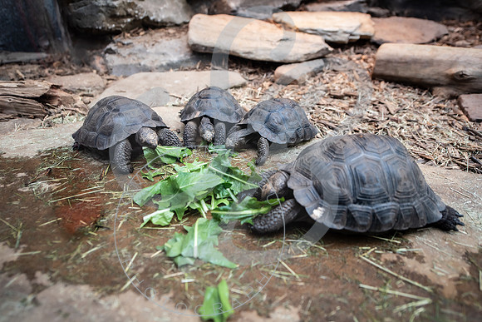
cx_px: 241
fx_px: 321
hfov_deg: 73.7
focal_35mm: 24
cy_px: 161
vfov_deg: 53.2
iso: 640
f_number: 2.8
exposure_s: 1/250
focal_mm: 24
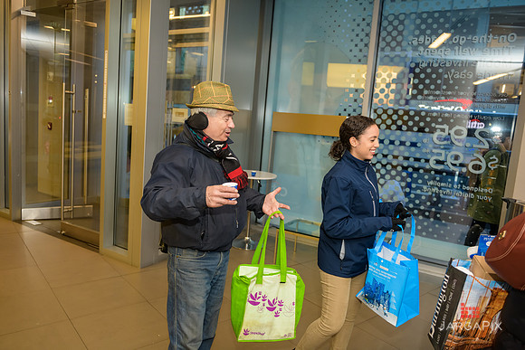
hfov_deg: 67.4
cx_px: 262
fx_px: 394
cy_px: 175
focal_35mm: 27
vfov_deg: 48.0
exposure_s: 1/125
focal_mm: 27
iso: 800
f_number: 3.2
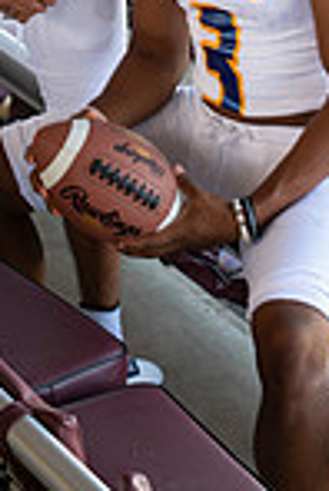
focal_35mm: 152
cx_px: 70
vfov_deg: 13.0
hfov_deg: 9.0
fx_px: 2079
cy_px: -169
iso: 64
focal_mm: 50
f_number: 5
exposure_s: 1/25
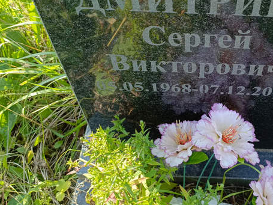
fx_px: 347
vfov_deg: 32.3
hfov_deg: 41.7
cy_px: 55
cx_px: 205
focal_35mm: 44
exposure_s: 1/176
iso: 110
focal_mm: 4.76
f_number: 1.69
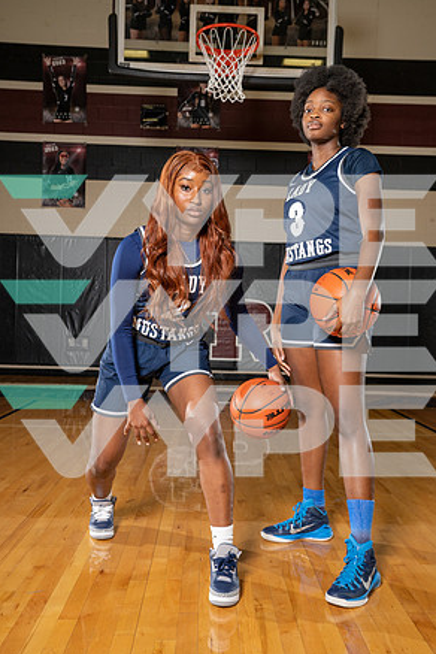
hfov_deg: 36.9
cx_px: 221
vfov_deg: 53.1
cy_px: 327
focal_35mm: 36
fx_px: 654
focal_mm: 35
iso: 320
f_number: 7.1
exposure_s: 1/250
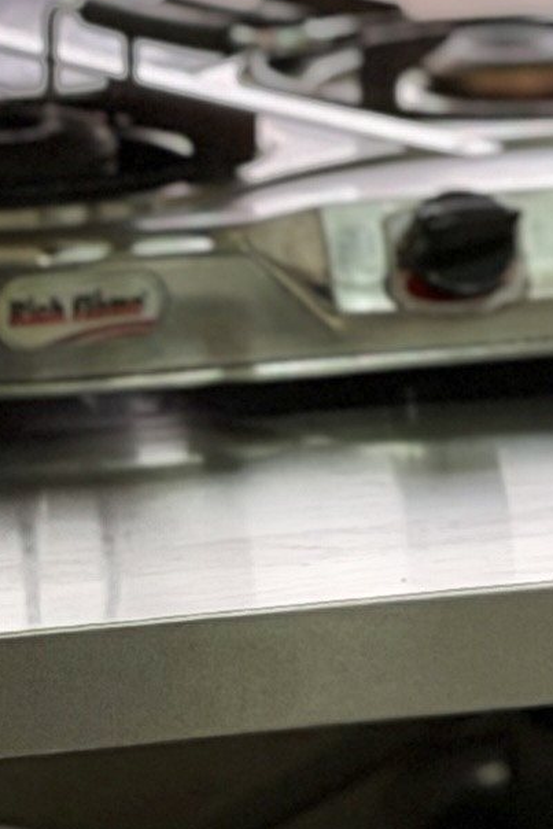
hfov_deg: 4.0
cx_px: 1385
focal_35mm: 333
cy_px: -767
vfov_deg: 6.0
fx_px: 7668
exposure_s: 1/100
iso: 64
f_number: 1.78
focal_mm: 6.76
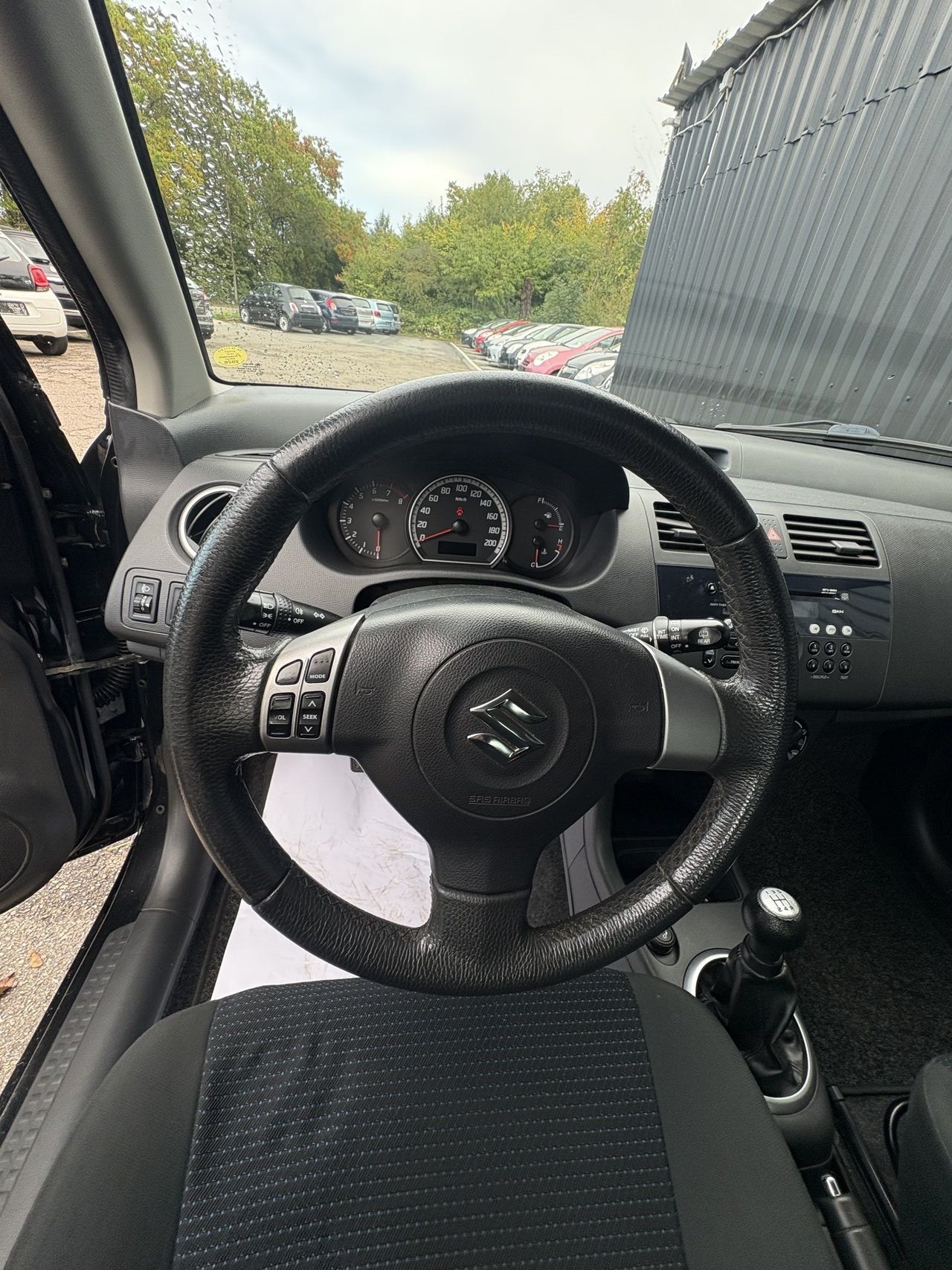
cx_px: 476
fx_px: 513
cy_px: 635
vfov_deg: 102.1
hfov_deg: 85.7
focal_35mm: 14
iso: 80
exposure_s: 1/124
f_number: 2.2
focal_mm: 2.22
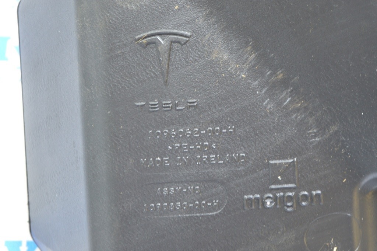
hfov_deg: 24.6
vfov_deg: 16.5
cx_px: 188
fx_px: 863
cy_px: 126
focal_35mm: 82
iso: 400
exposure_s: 1/4
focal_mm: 55
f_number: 5.6
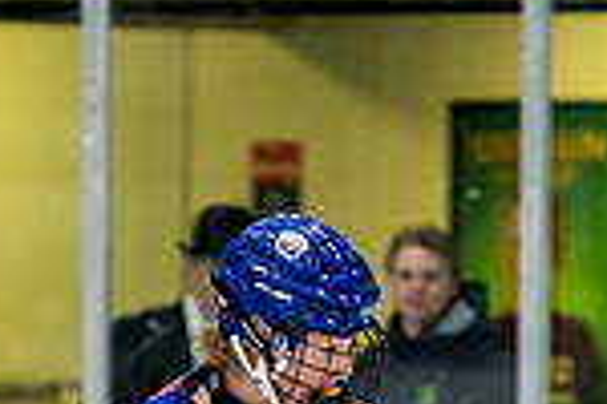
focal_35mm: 630
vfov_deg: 2.2
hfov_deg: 3.3
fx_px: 10622
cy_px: 634
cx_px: 380
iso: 2000
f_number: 3.2
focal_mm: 125
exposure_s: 1/640
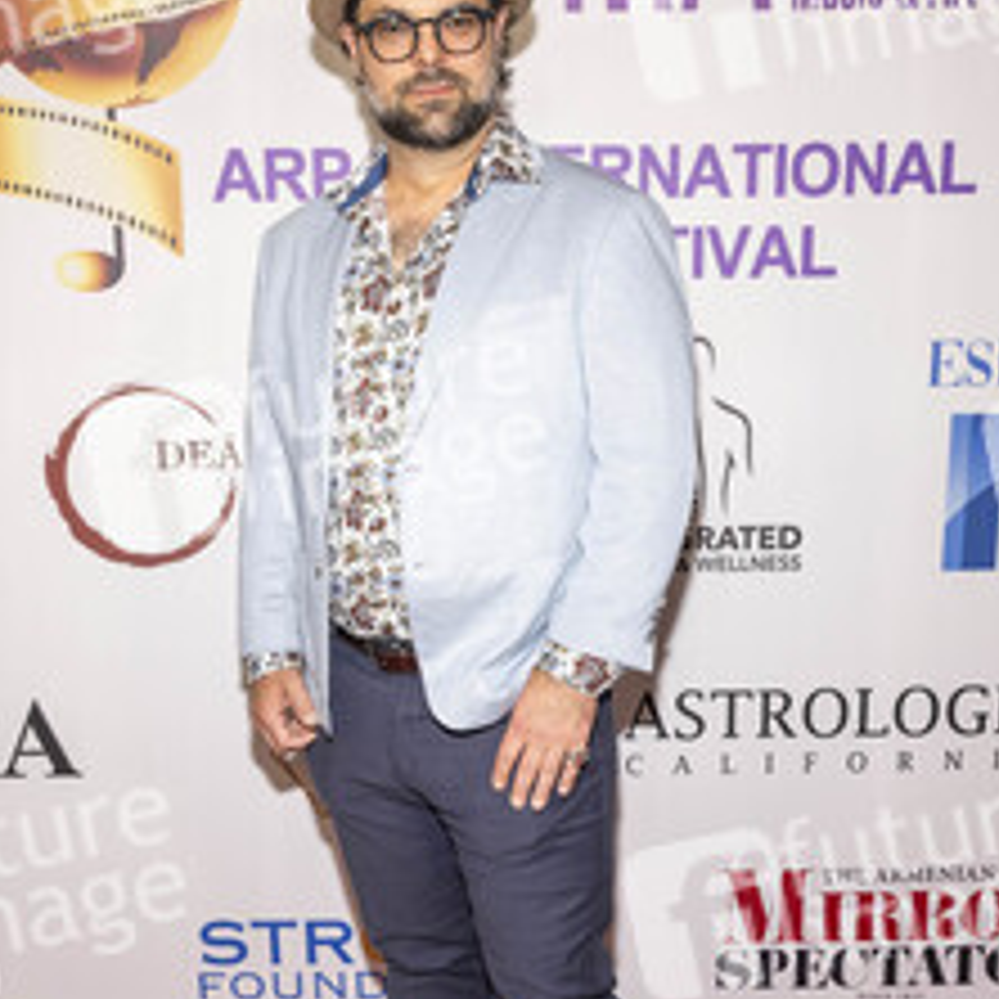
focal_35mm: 49
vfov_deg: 34.3
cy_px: 670
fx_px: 1600
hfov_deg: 34.6
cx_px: 446
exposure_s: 1/200
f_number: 6.3
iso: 800
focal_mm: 32
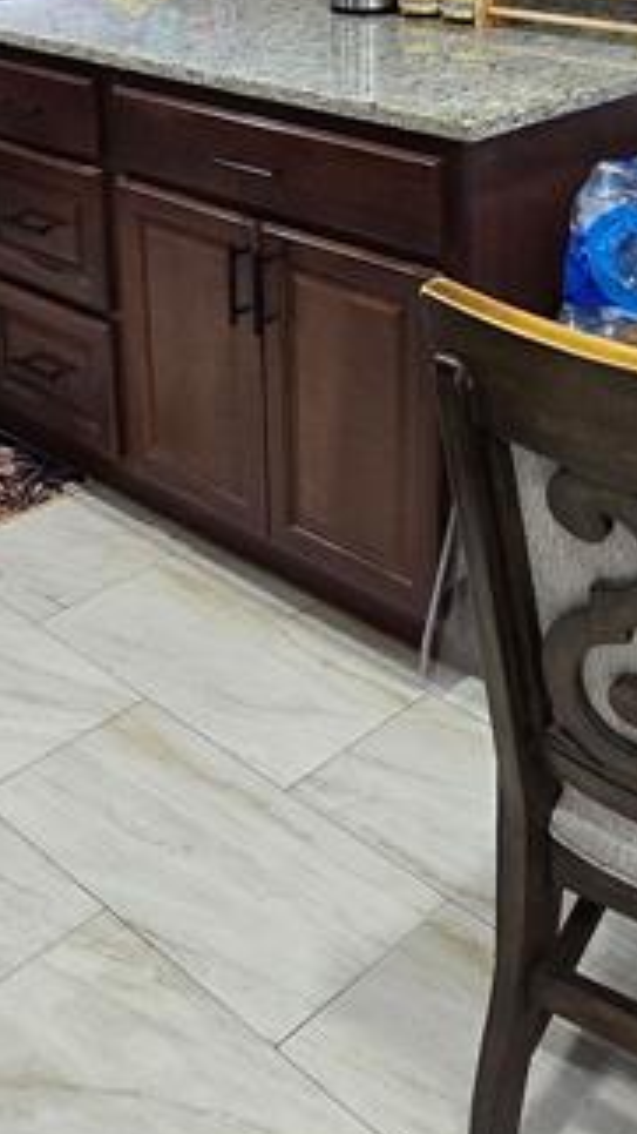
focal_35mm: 45
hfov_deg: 26.5
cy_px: 169
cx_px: 327
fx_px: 1352
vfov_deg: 42.6
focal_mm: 2.2
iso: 320
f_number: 2.2
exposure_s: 1/60
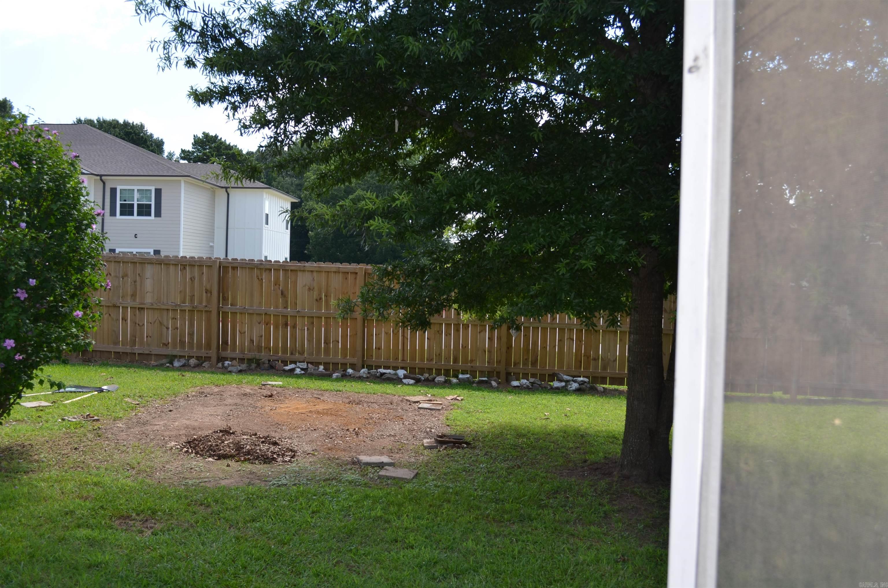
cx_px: 444
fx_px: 812
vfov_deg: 39.8
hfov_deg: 57.3
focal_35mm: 33
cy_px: 294
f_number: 6.3
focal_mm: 22
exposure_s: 1/200
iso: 100
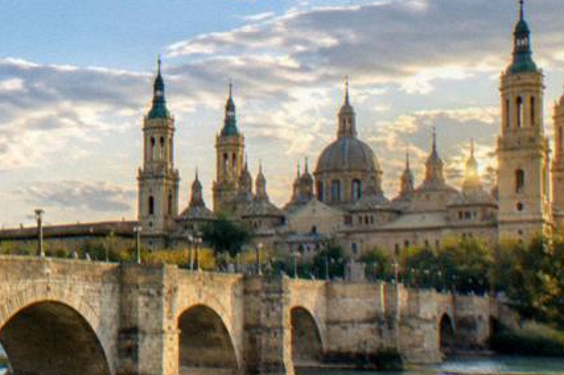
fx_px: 1284
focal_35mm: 82
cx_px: -3
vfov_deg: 16.6
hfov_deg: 23.7
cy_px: 197
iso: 320
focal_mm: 35
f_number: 9
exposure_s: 1/640
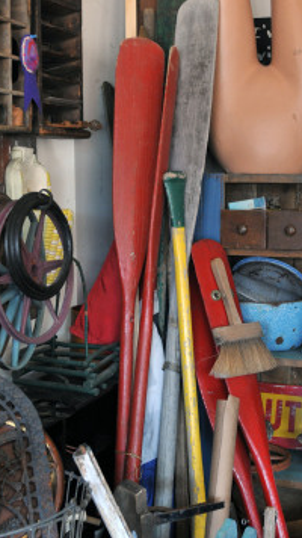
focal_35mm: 60
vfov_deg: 35.1
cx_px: 165
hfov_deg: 20.1
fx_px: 851
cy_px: 266
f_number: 4
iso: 640
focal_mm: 29
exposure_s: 1/60
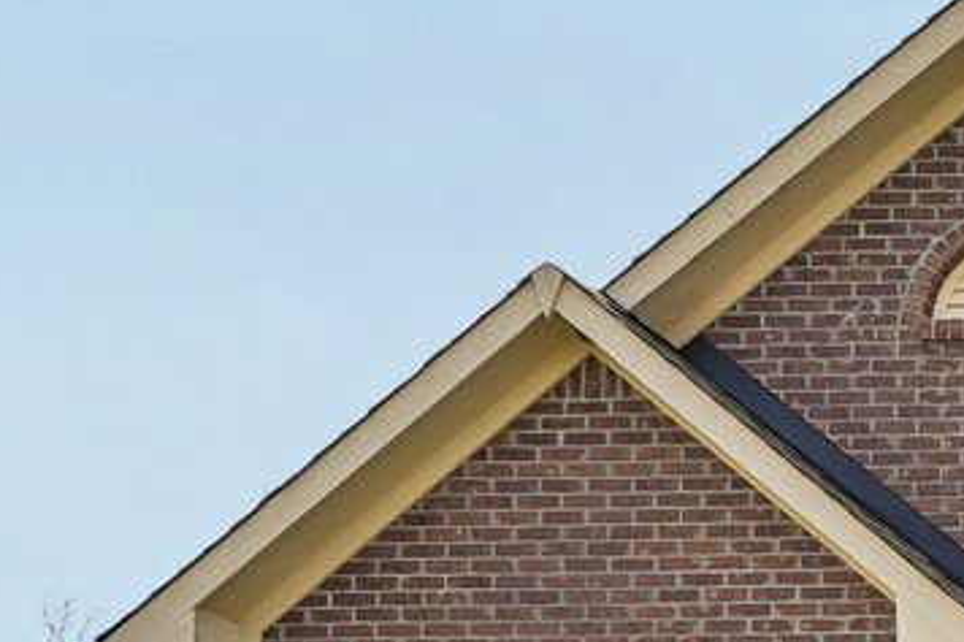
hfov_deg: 15.4
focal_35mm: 92
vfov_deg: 14.5
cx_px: 2145
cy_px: 692
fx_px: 2462
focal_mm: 16
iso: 100
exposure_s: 1/200
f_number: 8
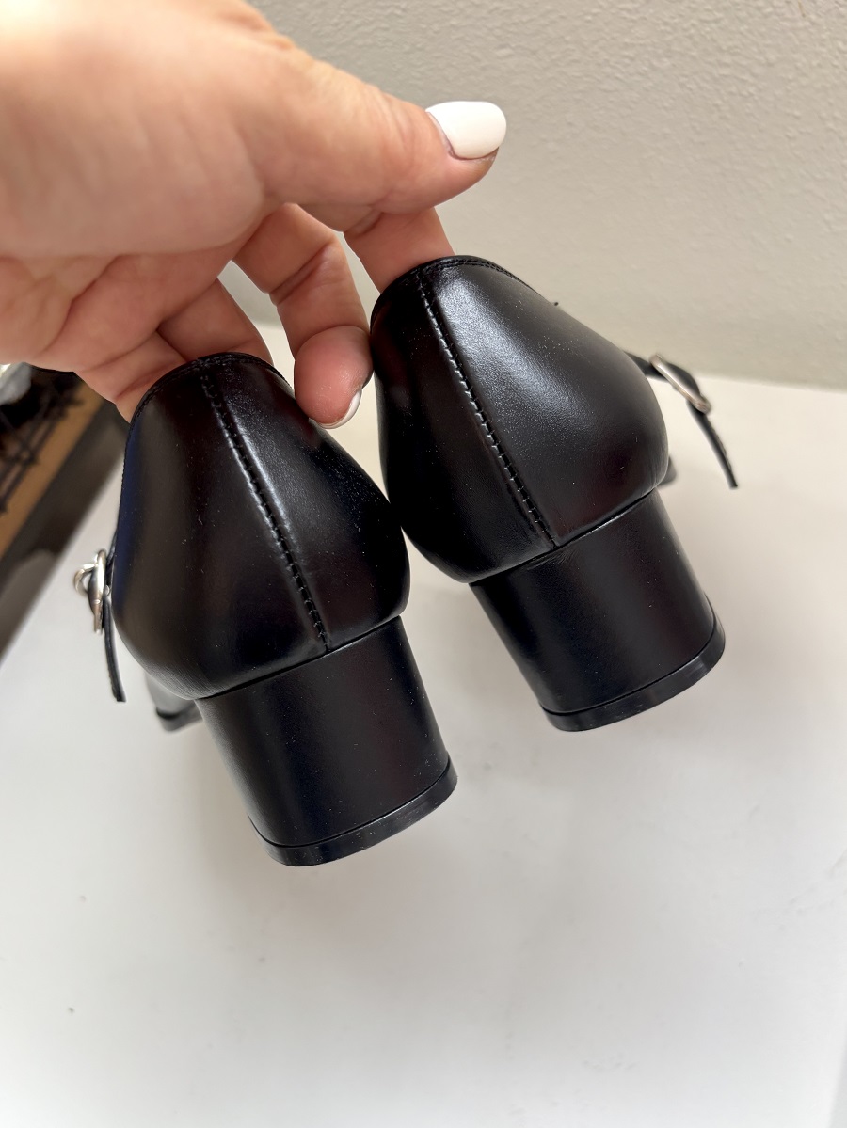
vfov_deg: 67.3
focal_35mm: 26
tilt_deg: -56.8
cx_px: 424
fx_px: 848
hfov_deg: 53.1
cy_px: 564
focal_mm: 5.96
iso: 100
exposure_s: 1/120
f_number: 1.6
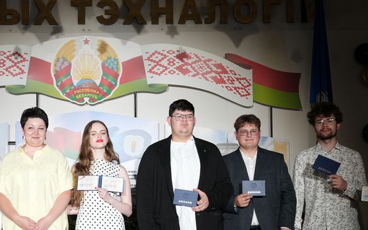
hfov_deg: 27.0
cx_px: 119
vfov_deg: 17.0
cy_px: 195
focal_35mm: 76
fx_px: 762
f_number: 6.3
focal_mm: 37
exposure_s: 1/125
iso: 2500
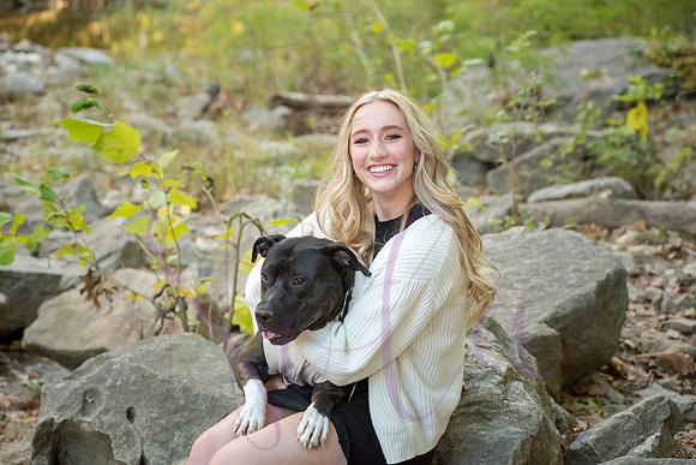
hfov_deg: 25.4
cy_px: 232
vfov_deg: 17.1
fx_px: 1547
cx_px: 348
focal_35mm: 80
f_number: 5
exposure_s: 1/400
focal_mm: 80
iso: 800
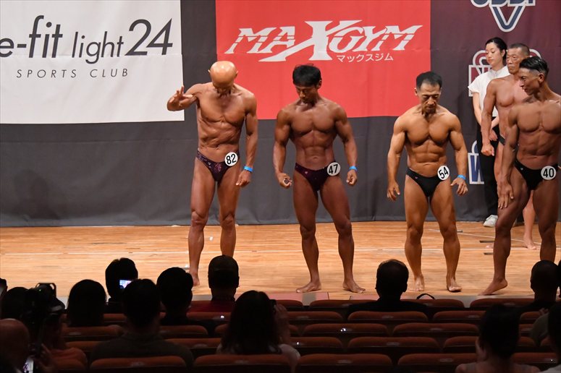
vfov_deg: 7.5
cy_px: 186
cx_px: 280
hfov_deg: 11.2
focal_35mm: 183
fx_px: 2850
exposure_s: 1/400
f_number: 5.6
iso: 10000
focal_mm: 122
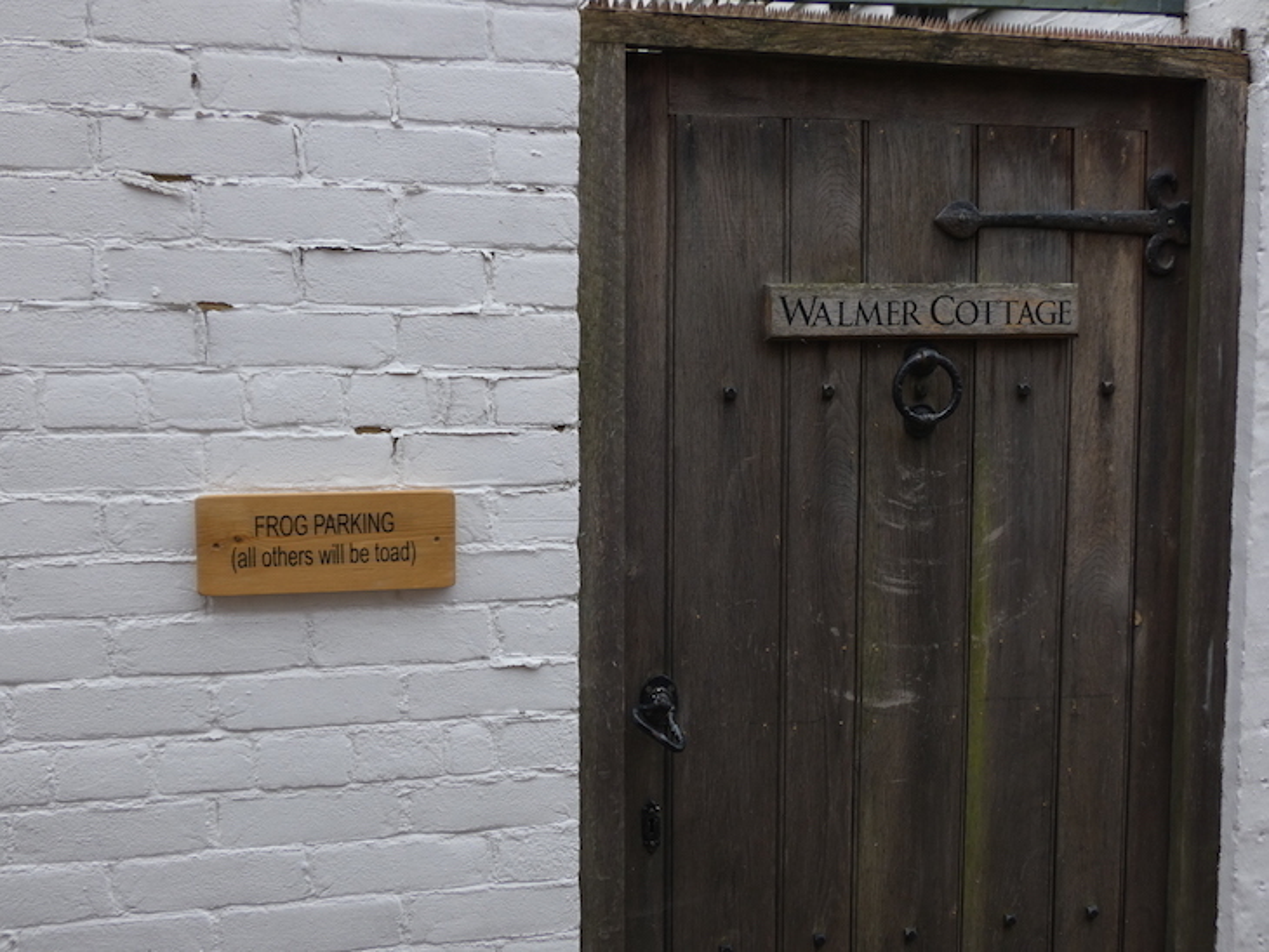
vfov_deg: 40.7
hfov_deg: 52.6
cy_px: 476
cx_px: 634
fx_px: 1283
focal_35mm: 35
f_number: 3.4
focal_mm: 6.2
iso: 80
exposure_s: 1/250
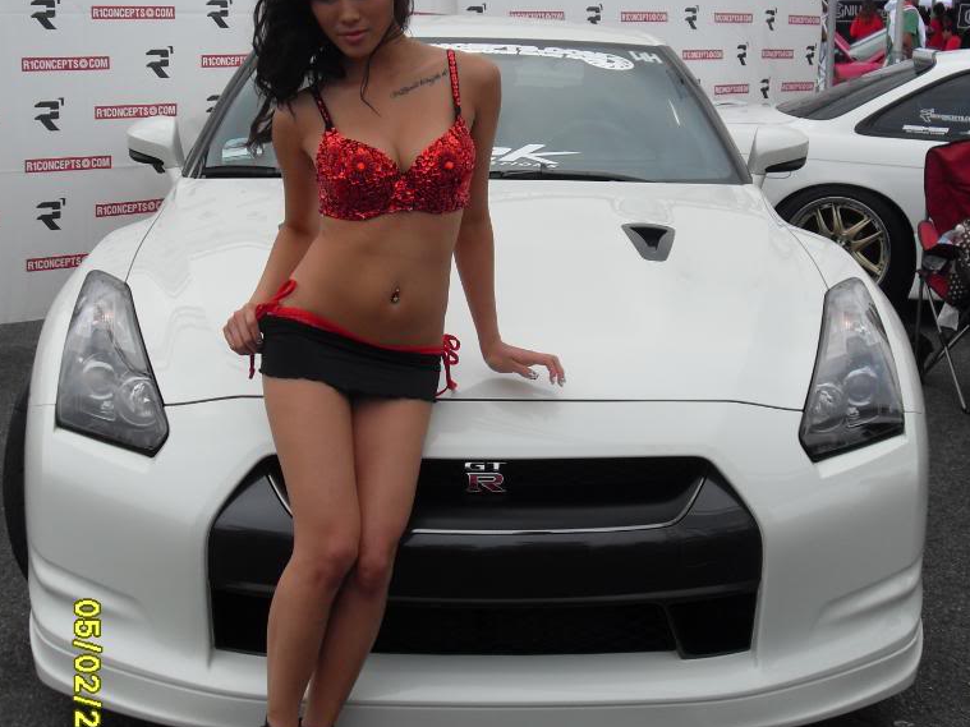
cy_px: 312
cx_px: 482
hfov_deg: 35.5
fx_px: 1513
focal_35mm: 54
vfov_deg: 27.0
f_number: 7.7
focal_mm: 7.1
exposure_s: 1/250
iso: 80
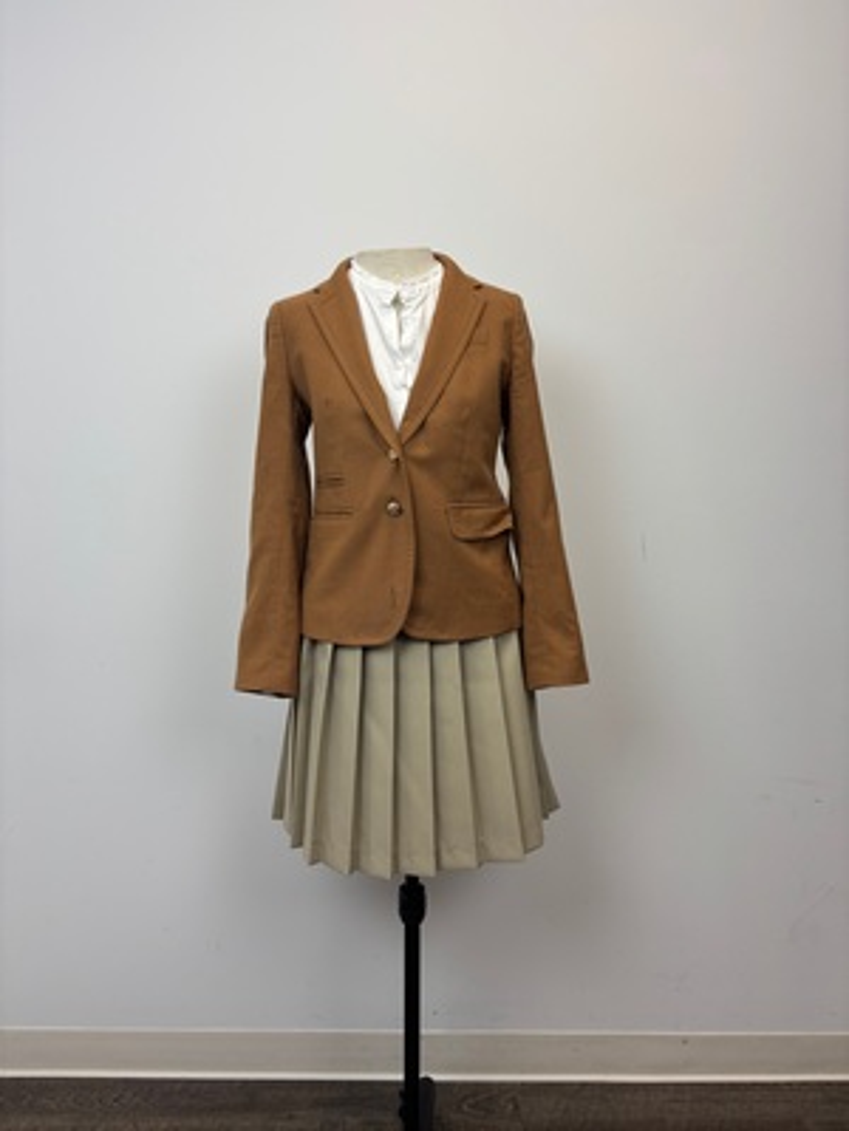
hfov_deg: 53.1
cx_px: 424
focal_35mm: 26
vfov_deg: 67.3
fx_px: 850
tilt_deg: -8.7
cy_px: 566
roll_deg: -2.7
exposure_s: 1/196
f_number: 1.6
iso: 40
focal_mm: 5.96
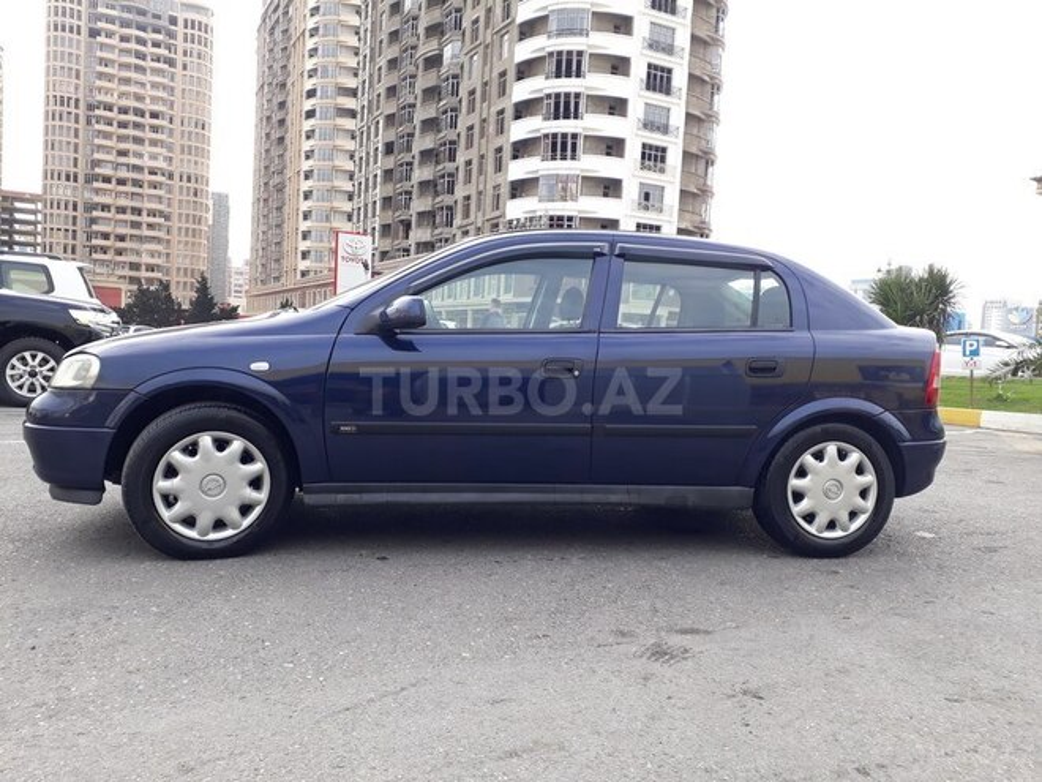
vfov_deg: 51.4
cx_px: 521
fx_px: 813
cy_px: 391
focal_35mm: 27
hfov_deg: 65.3
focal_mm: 3.6
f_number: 1.9
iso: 40
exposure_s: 1/450
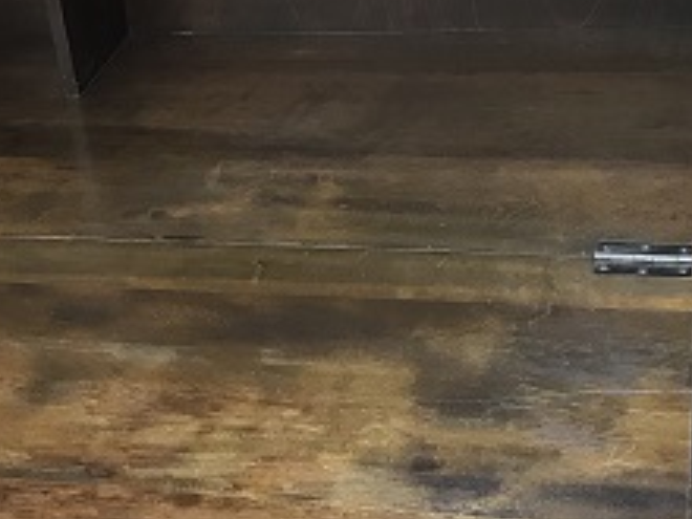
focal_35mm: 77
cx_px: 247
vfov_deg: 19.1
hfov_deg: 25.2
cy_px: 286
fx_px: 1539
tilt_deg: -30.0
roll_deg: +7.6
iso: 80
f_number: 1.8
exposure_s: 1/17
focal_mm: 3.99
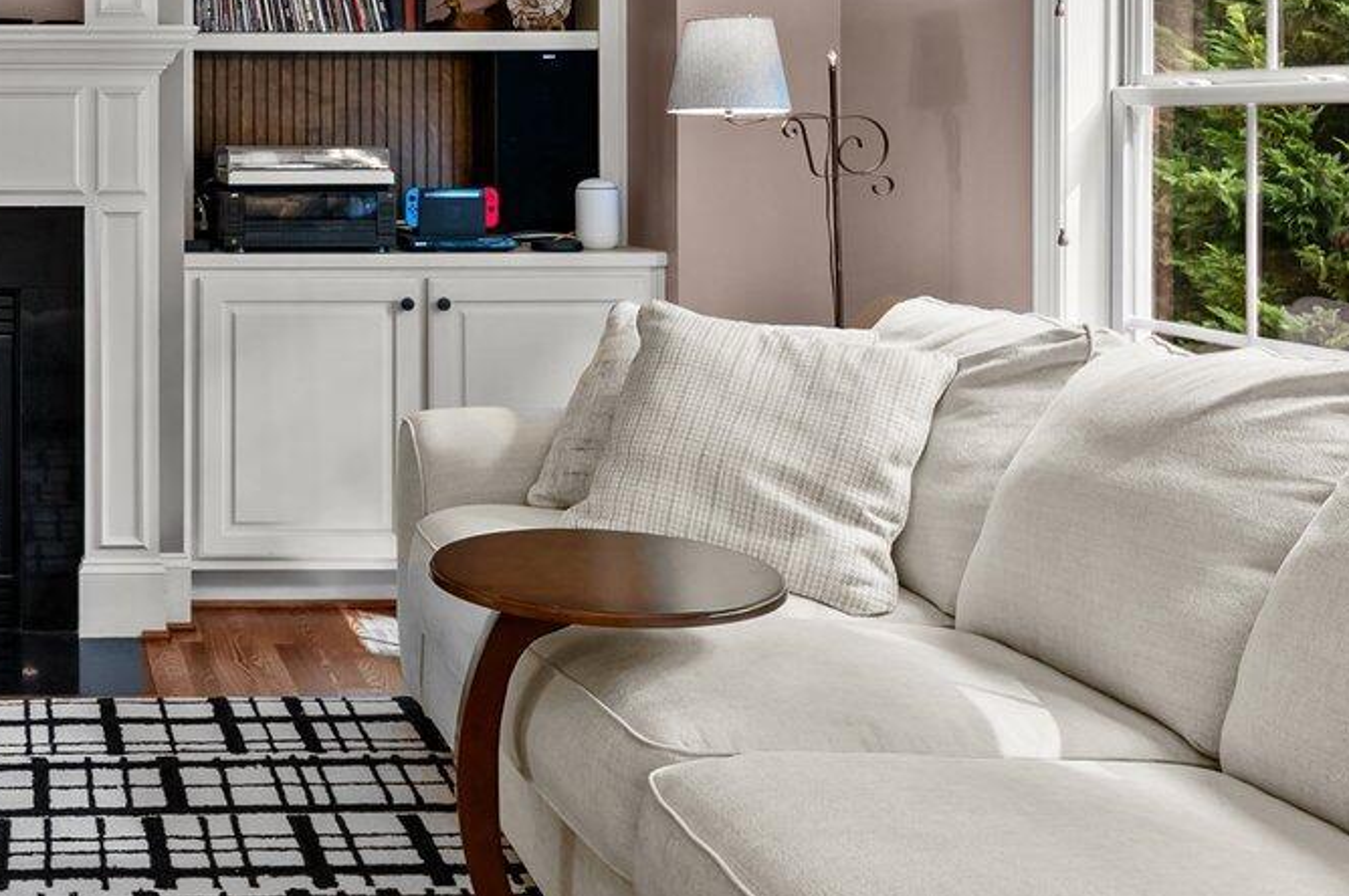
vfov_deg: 28.4
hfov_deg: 38.9
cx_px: 67
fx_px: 1722
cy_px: 153
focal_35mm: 46
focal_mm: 15
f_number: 6.3
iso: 400
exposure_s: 1/4
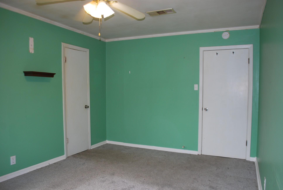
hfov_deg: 67.3
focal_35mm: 27
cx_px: 142
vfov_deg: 48.0
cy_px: 95
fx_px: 213
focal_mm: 18
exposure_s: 1/60
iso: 200
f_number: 3.5
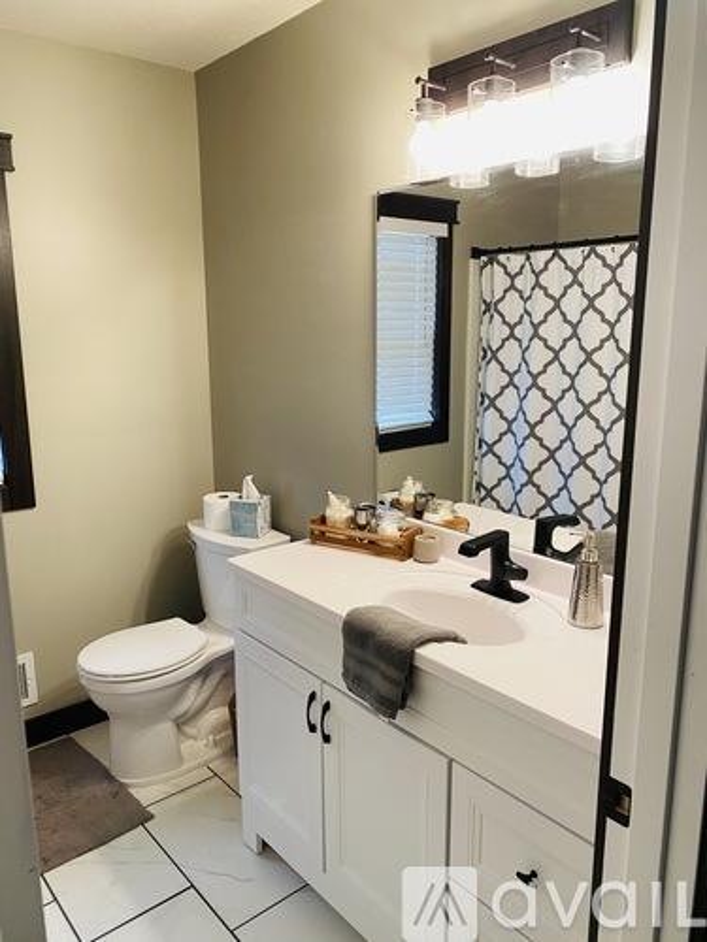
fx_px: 708
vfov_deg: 67.3
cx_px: 354
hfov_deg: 53.1
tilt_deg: -10.9
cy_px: 471
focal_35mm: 26
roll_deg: +0.1
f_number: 1.8
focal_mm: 4.25
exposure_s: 1/60
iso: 100
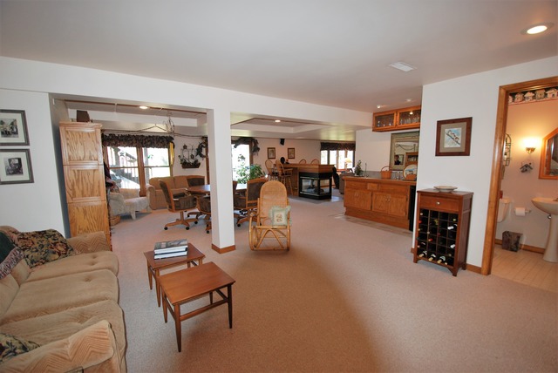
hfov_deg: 100.3
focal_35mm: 15
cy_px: 186
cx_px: 279
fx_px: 233
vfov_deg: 77.4
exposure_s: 1/60
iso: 400
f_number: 4
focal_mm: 10
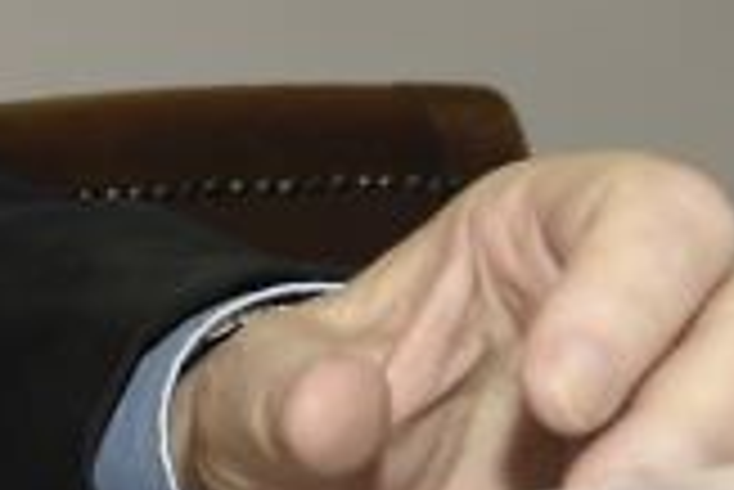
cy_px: -209
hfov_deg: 12.4
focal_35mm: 152
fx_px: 3102
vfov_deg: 8.9
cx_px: -545
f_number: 5.6
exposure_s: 1/160
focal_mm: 31
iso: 1600
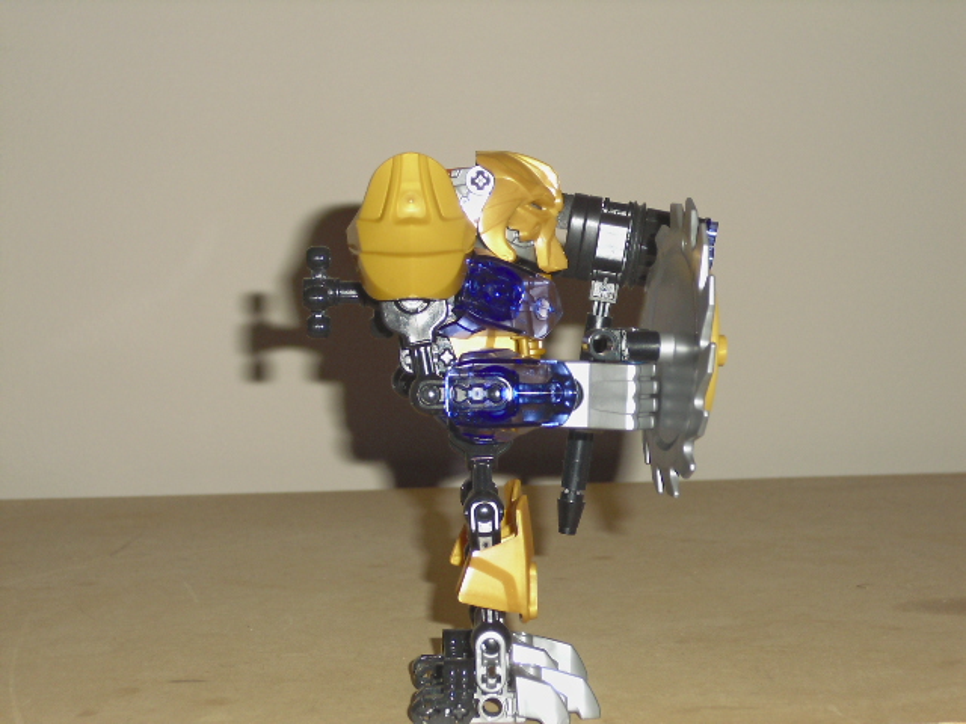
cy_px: 362
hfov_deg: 22.3
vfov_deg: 16.8
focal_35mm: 88
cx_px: 483
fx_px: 2456
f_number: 5.1
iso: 200
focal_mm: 15.7
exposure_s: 1/60
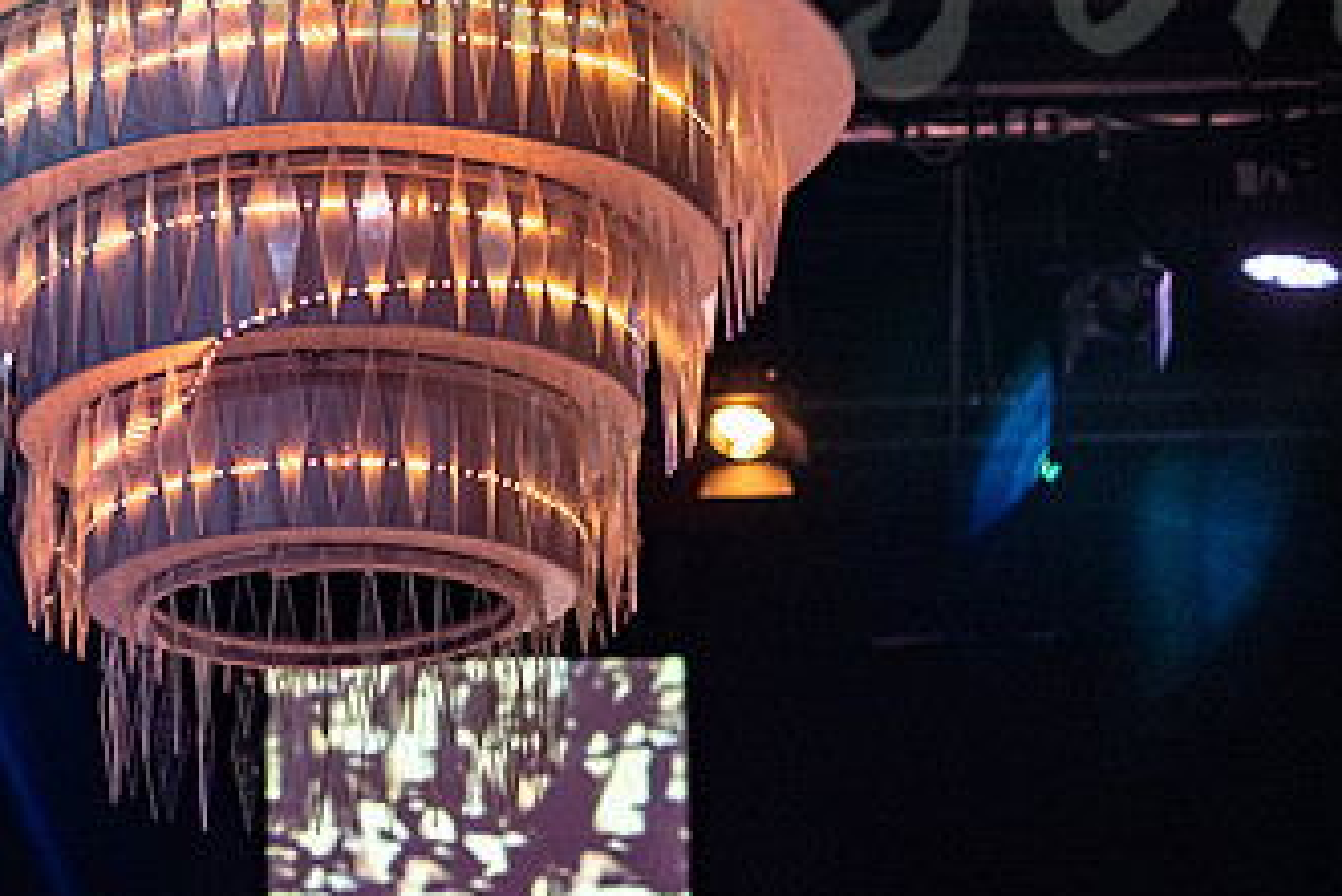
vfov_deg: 14.6
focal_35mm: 93
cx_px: 328
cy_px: 152
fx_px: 3468
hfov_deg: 21.7
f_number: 1.4
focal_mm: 35
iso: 2000
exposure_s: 1/250
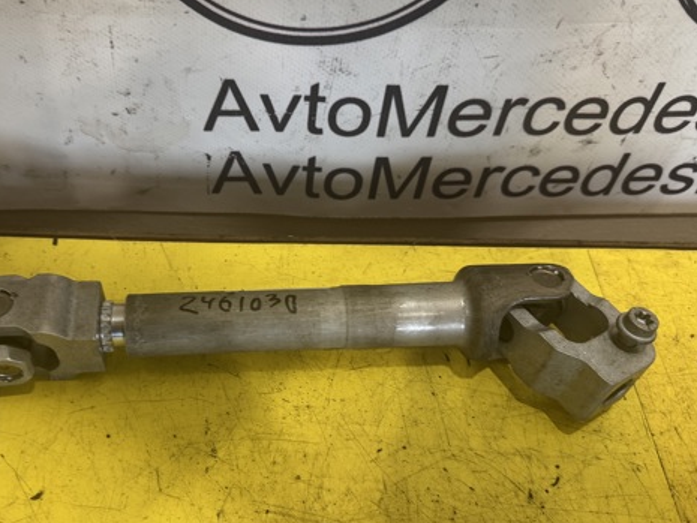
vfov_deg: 42.9
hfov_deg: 54.9
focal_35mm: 33
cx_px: 274
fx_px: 665
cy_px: 288
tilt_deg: -51.8
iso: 160
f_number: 1.78
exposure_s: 1/50
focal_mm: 6.76
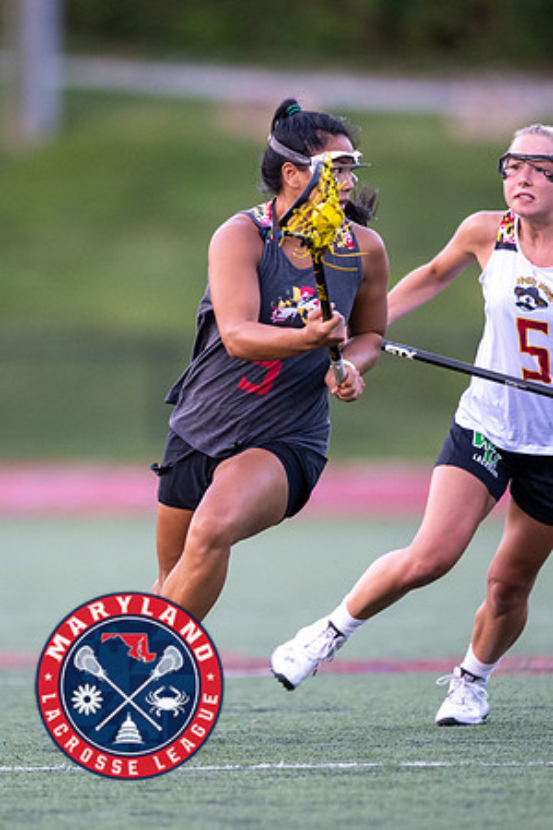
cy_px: 414
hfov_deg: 2.0
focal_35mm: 700
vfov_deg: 2.9
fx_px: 16124
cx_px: 204
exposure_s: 1/1250
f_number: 2.8
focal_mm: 400
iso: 1800
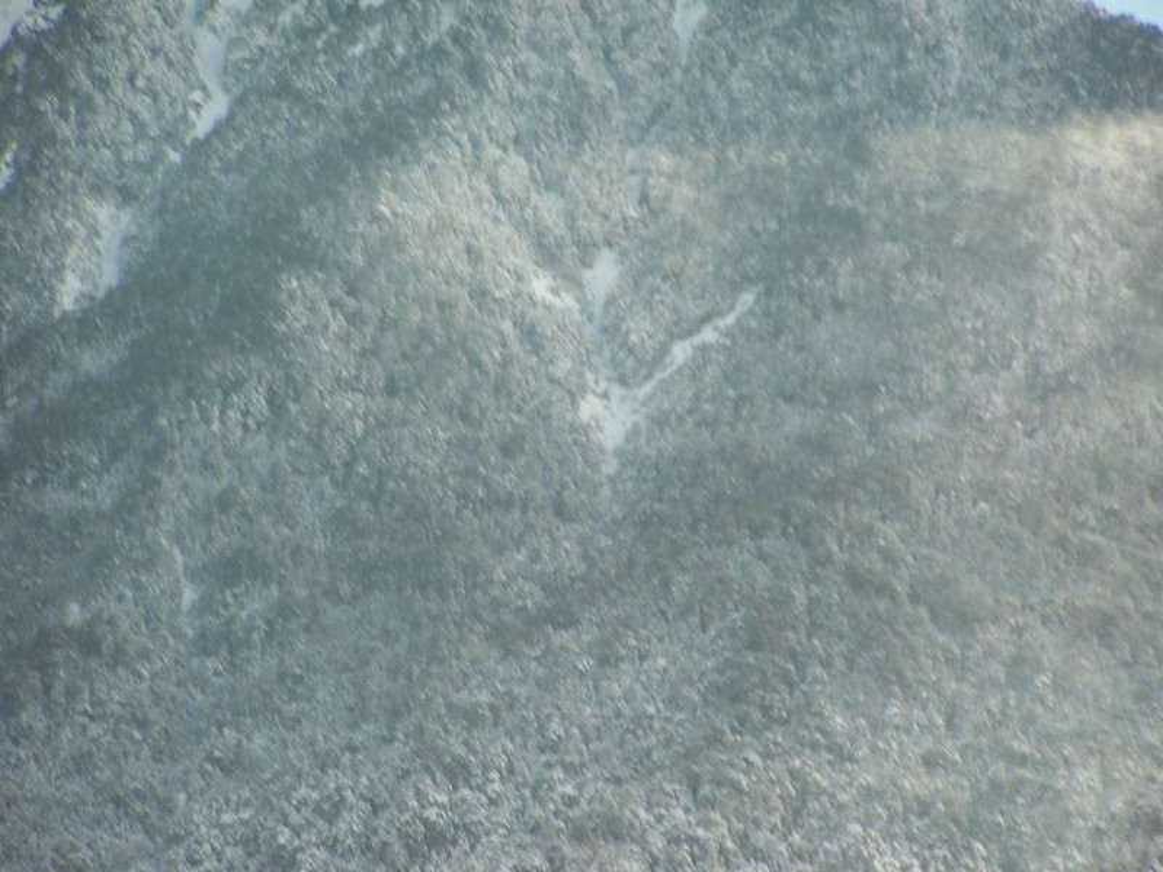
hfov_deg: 7.4
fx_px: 9004
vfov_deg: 5.5
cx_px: 582
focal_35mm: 268
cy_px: 436
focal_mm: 44.4
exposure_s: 1/180
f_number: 3.6
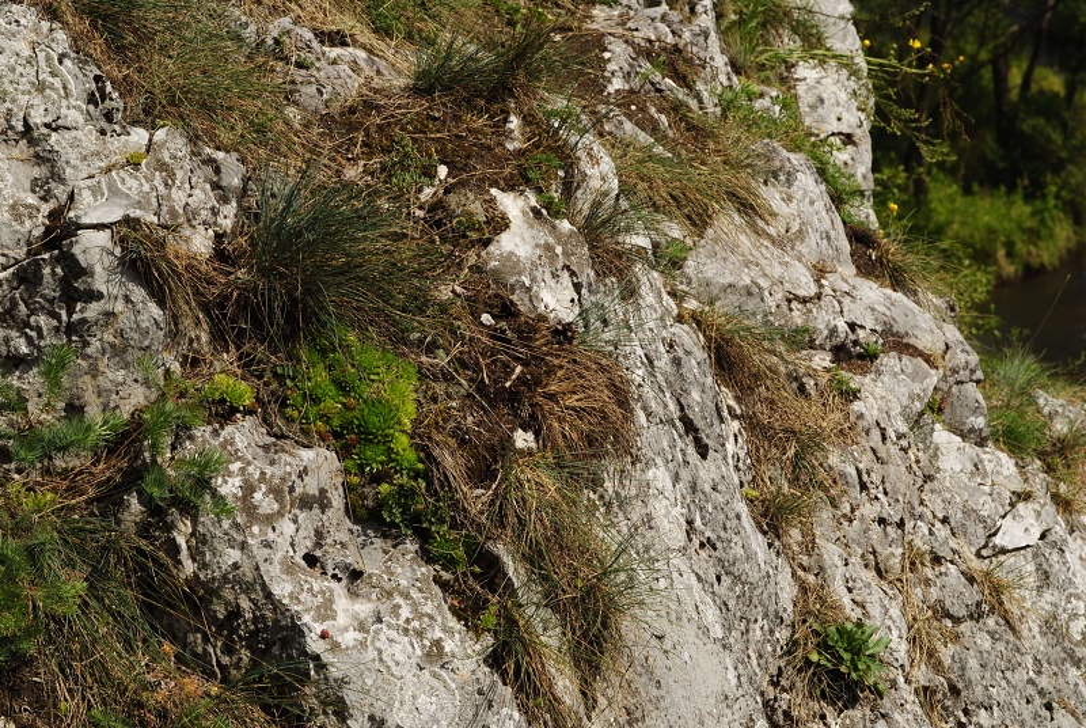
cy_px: 364
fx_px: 3852
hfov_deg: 16.0
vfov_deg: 10.8
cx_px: 543
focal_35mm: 128
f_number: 13
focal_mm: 85
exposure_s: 1/125
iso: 100
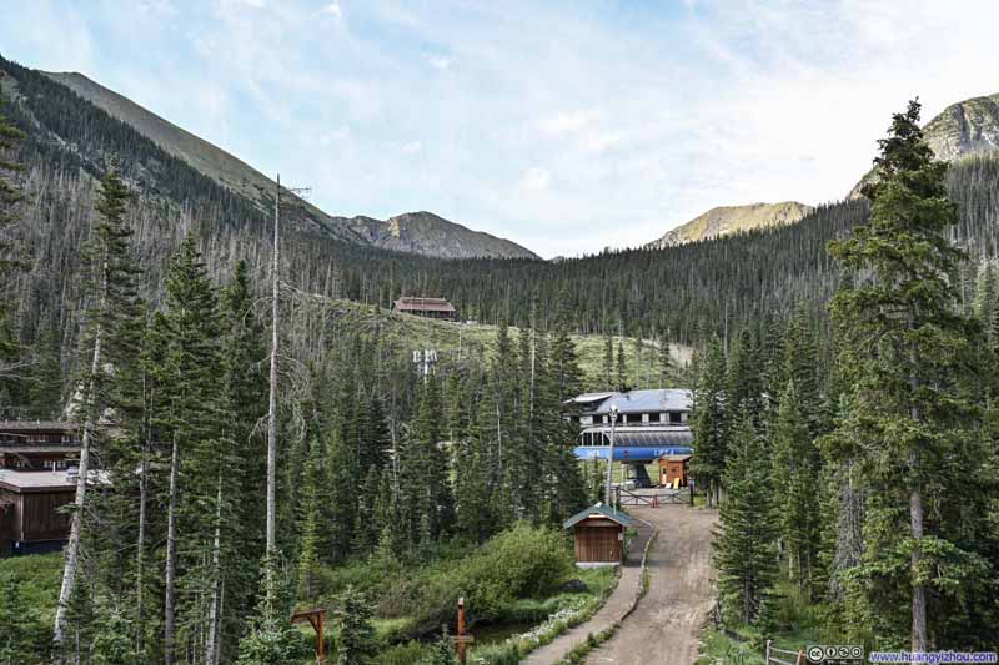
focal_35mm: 43
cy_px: 332
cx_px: 500
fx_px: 1193
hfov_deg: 45.4
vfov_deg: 31.2
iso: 64
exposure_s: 1/125
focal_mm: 43
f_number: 4.5
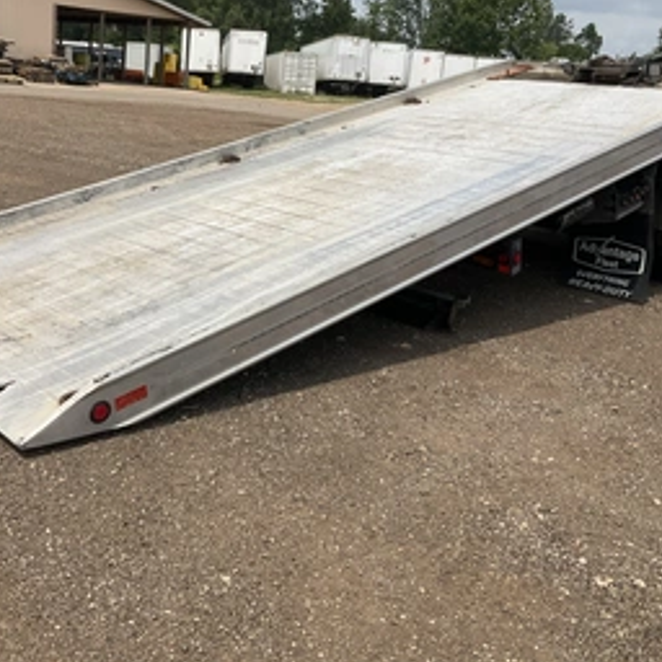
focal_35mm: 40
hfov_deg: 41.7
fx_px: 865
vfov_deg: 41.8
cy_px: 282
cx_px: 272
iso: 25
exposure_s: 1/2538
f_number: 1.8
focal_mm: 3
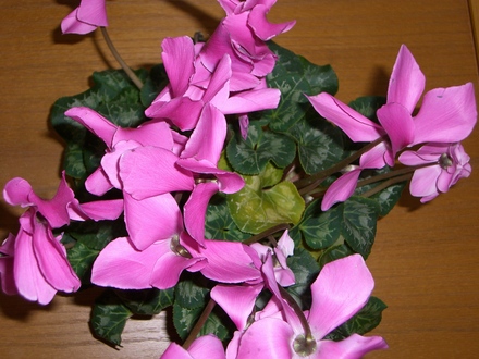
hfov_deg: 34.9
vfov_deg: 26.6
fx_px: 761
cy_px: 180
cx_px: 240
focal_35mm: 55
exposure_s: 1/60
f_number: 3.3
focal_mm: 9
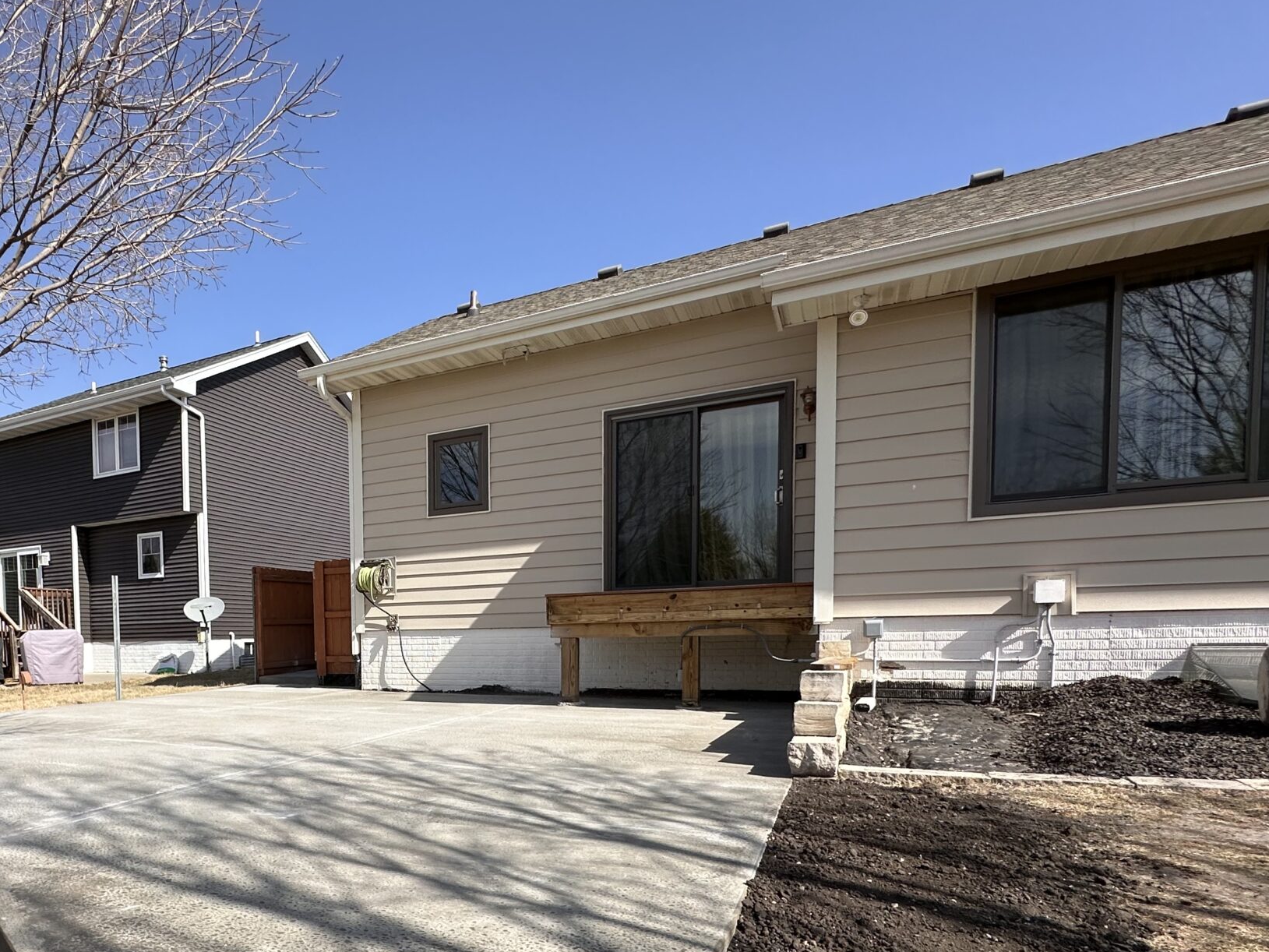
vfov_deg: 58.7
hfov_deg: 72.5
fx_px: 807
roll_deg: +0.2
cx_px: 361
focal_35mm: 22
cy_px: 681
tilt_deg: -3.6
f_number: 2.2
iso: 50
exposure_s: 1/1916
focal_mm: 2.22
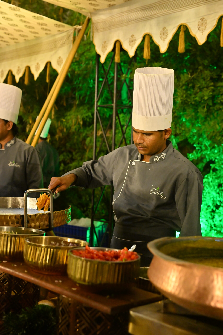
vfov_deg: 39.6
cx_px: 112
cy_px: 168
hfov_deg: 27.0
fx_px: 464
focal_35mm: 50
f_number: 4.5
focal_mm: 50
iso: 5000
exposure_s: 1/200
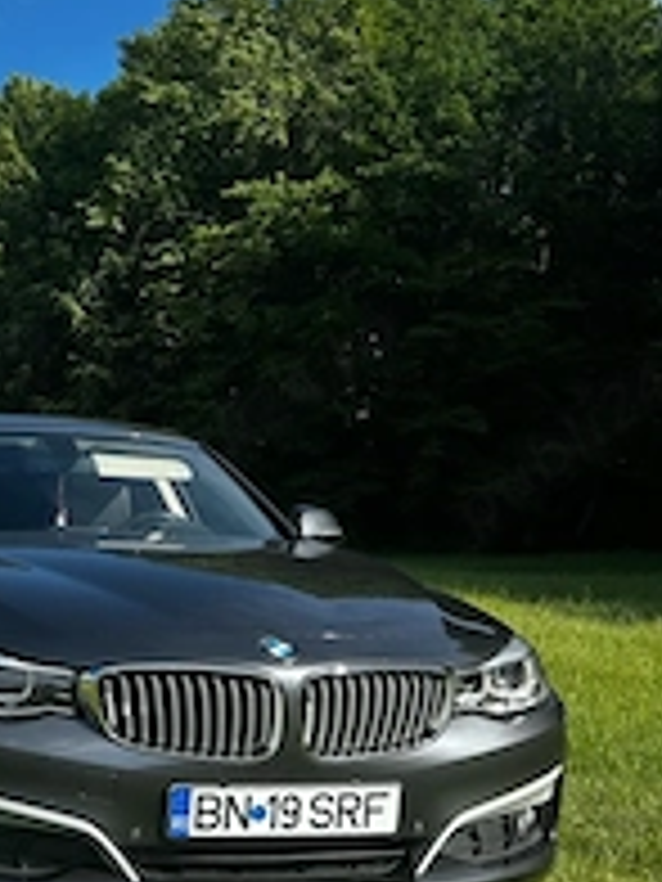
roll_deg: -0.6
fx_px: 1351
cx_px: -9
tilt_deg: +2.7
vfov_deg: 36.1
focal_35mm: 53
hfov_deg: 26.0
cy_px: 477
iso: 50
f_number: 1.5
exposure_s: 1/1838
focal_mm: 5.7
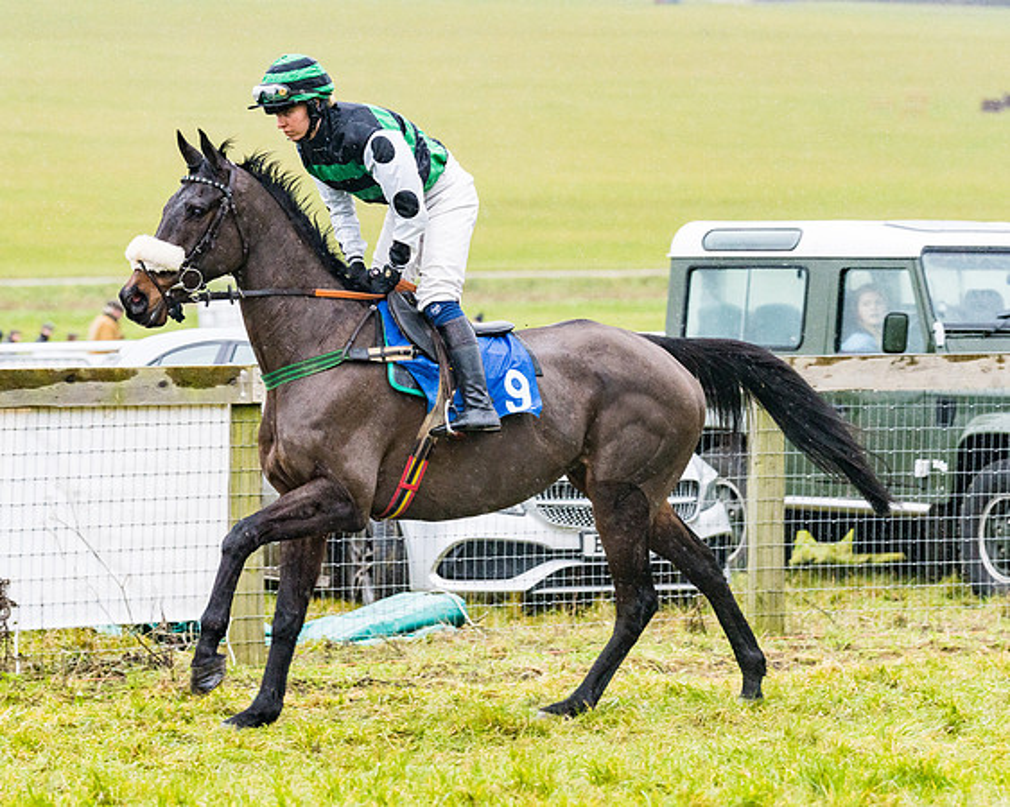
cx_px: 533
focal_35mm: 193
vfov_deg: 8.0
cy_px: 379
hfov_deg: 10.0
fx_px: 5762
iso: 1600
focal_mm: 135
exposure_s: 1/1000
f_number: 4
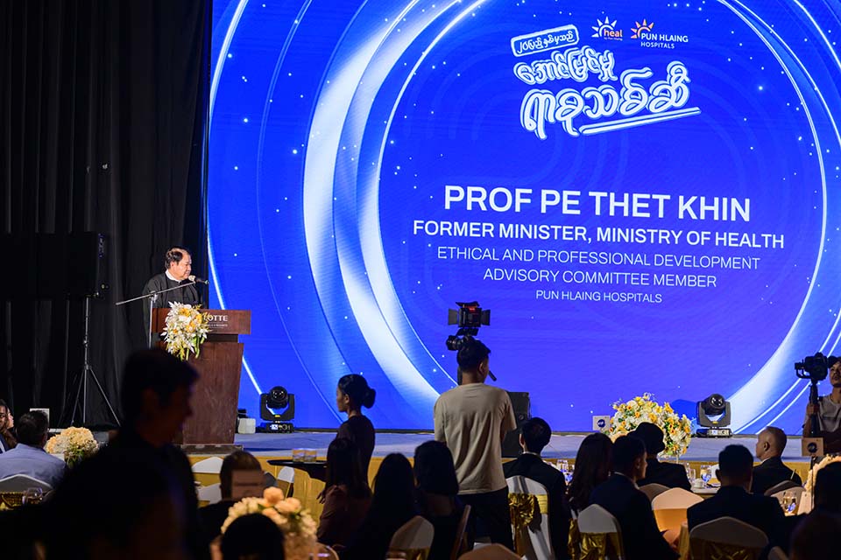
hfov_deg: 23.9
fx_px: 1986
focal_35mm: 85
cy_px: 280
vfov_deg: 16.1
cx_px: 420
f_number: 2.8
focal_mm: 85
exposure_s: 1/200
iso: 1000
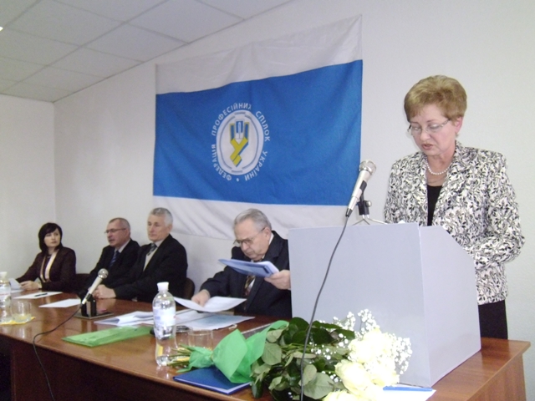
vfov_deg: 45.4
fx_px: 479
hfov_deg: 58.4
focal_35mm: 31
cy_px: 200
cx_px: 268
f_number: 2.9
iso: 400
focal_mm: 5.47
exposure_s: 1/60
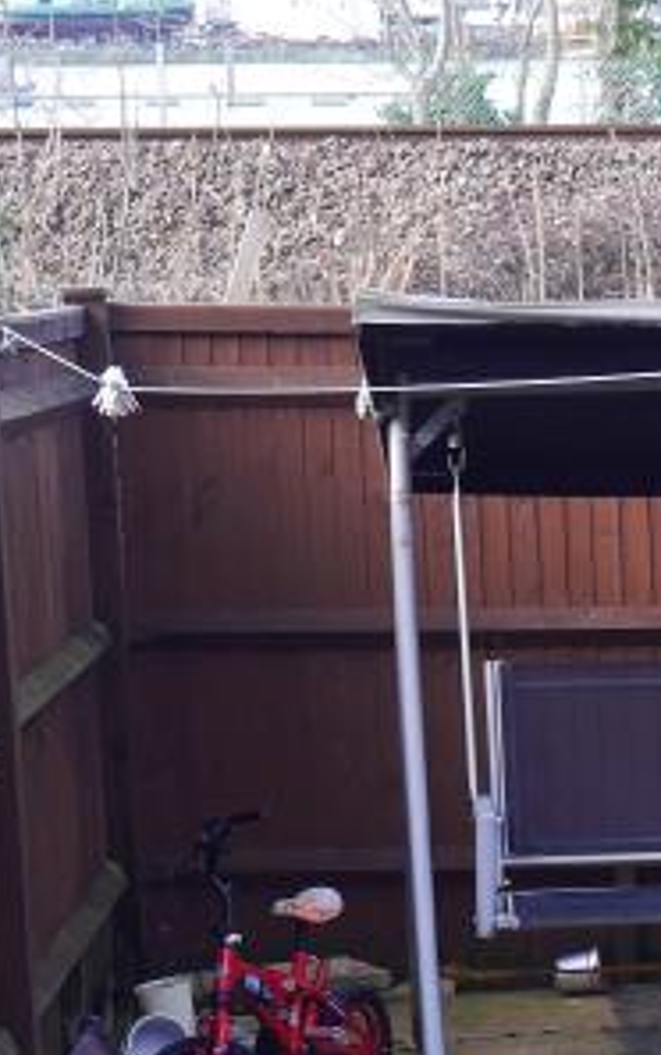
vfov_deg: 12.4
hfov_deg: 7.5
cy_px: 932
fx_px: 4835
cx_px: 1340
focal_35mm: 168
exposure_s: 1/100
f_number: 5.1
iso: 160
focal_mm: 23
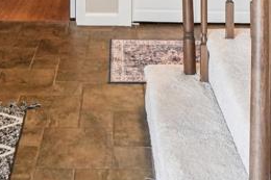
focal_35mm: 71
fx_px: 534
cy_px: -155
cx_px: 94
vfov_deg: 15.9
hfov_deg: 28.3
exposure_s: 1/30
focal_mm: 12
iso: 800
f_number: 8
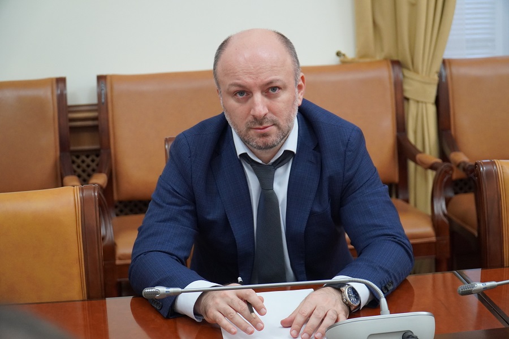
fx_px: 976
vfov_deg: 19.7
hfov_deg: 29.2
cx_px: 254
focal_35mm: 69
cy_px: 170
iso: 2000
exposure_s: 1/160
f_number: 4
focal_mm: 46
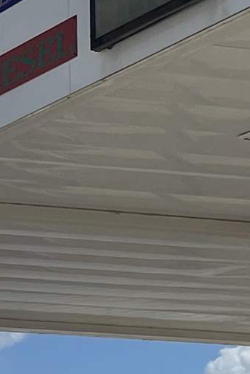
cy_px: 469
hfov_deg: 7.1
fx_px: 1716
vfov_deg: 12.1
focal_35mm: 165
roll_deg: +0.3
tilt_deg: +5.3
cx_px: -585
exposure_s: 1/7813
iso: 32
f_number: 1.6
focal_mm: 4.2
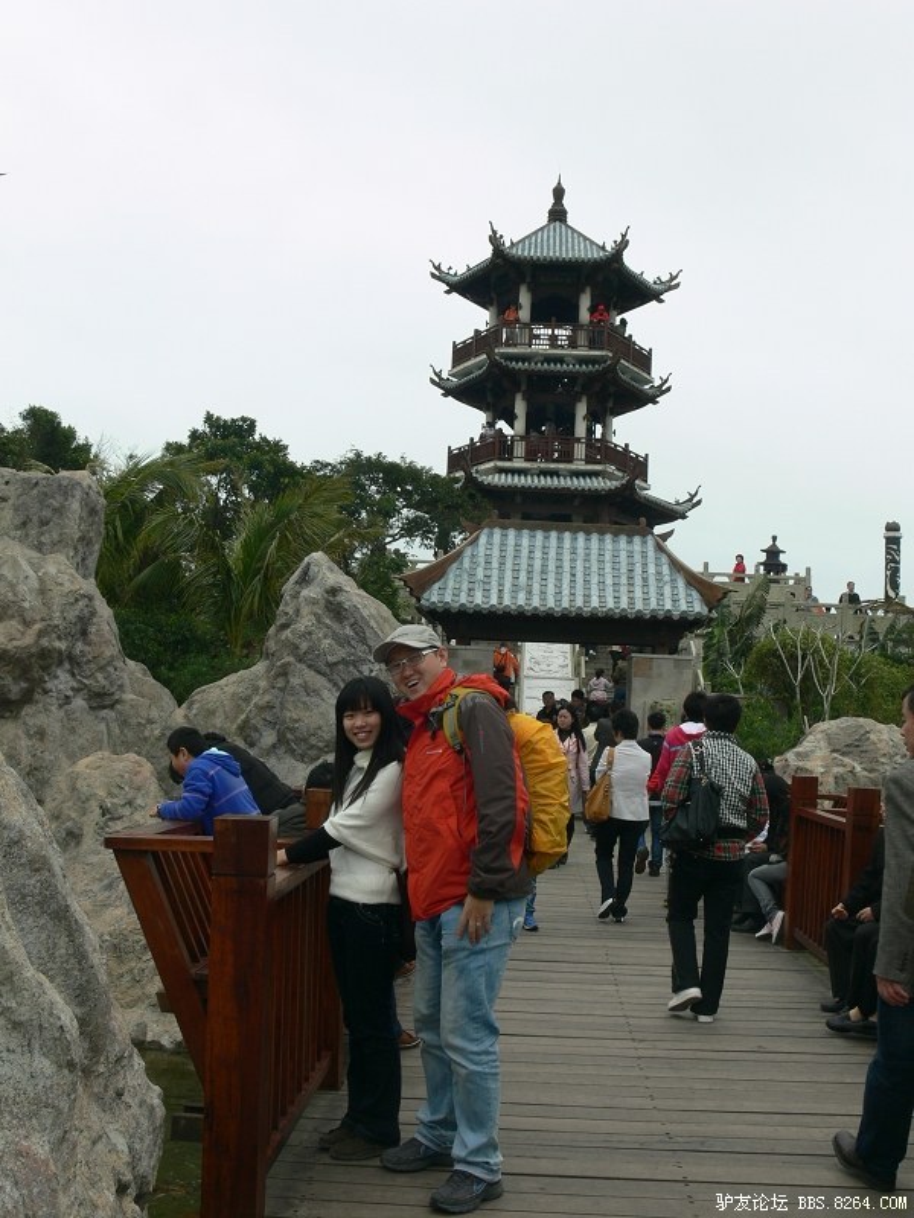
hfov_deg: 40.7
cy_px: 609
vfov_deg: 52.6
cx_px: 457
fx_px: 1232
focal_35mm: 35
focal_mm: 7.4
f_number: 5.6
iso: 80
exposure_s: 1/200
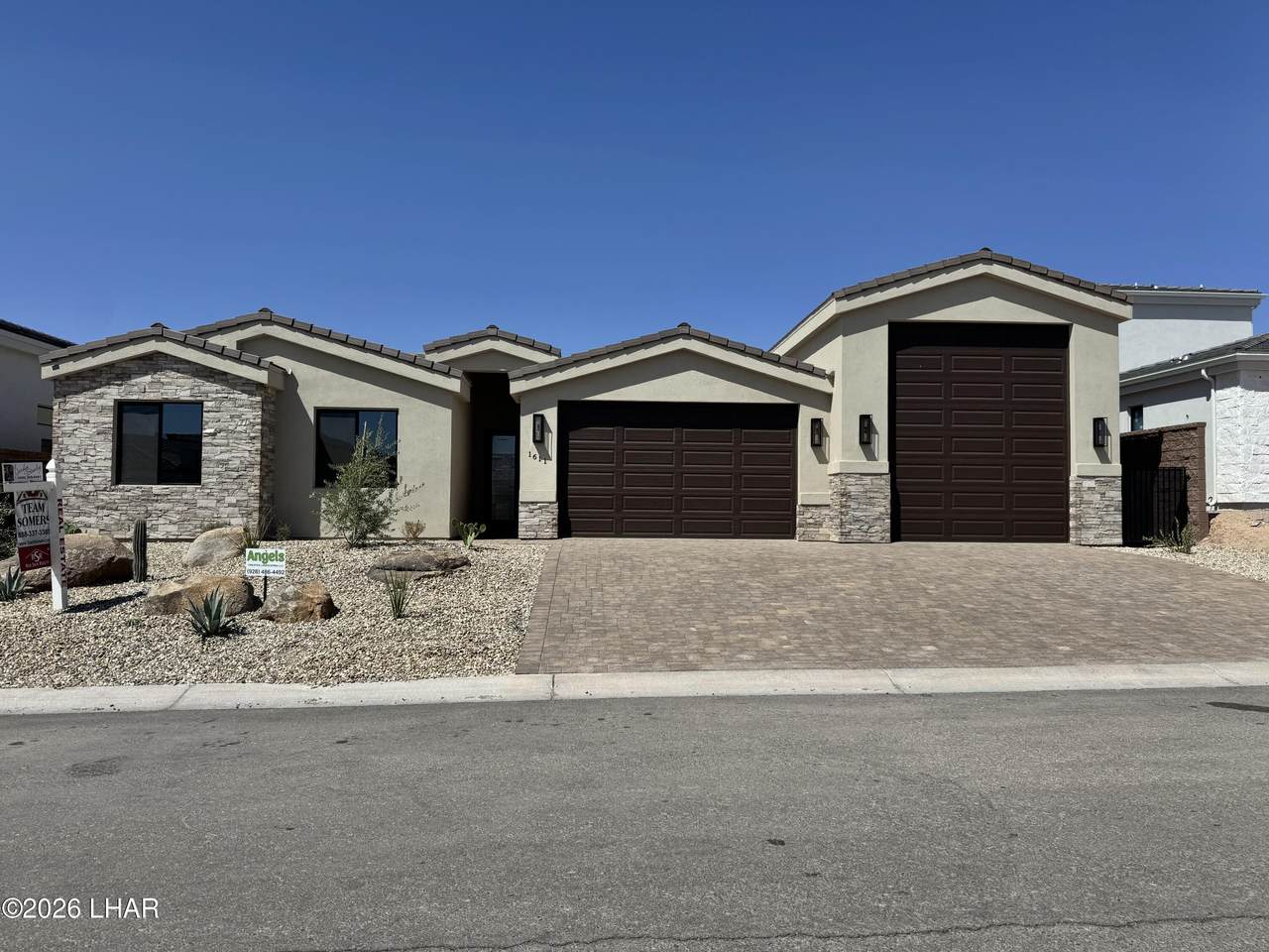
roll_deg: +0.6
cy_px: 476
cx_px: 634
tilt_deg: +1.6
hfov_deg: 71.6
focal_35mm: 24
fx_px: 880
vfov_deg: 56.8
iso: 80
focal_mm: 6.76
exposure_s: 1/7937
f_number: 1.78
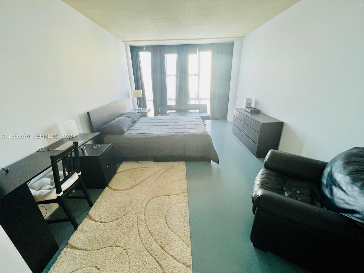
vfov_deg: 89.9
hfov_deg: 106.2
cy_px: 136
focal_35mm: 13
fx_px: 137
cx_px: 182
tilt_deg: -22.6
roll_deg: +1.7
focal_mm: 1.57
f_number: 1.8
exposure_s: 1/60
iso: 320
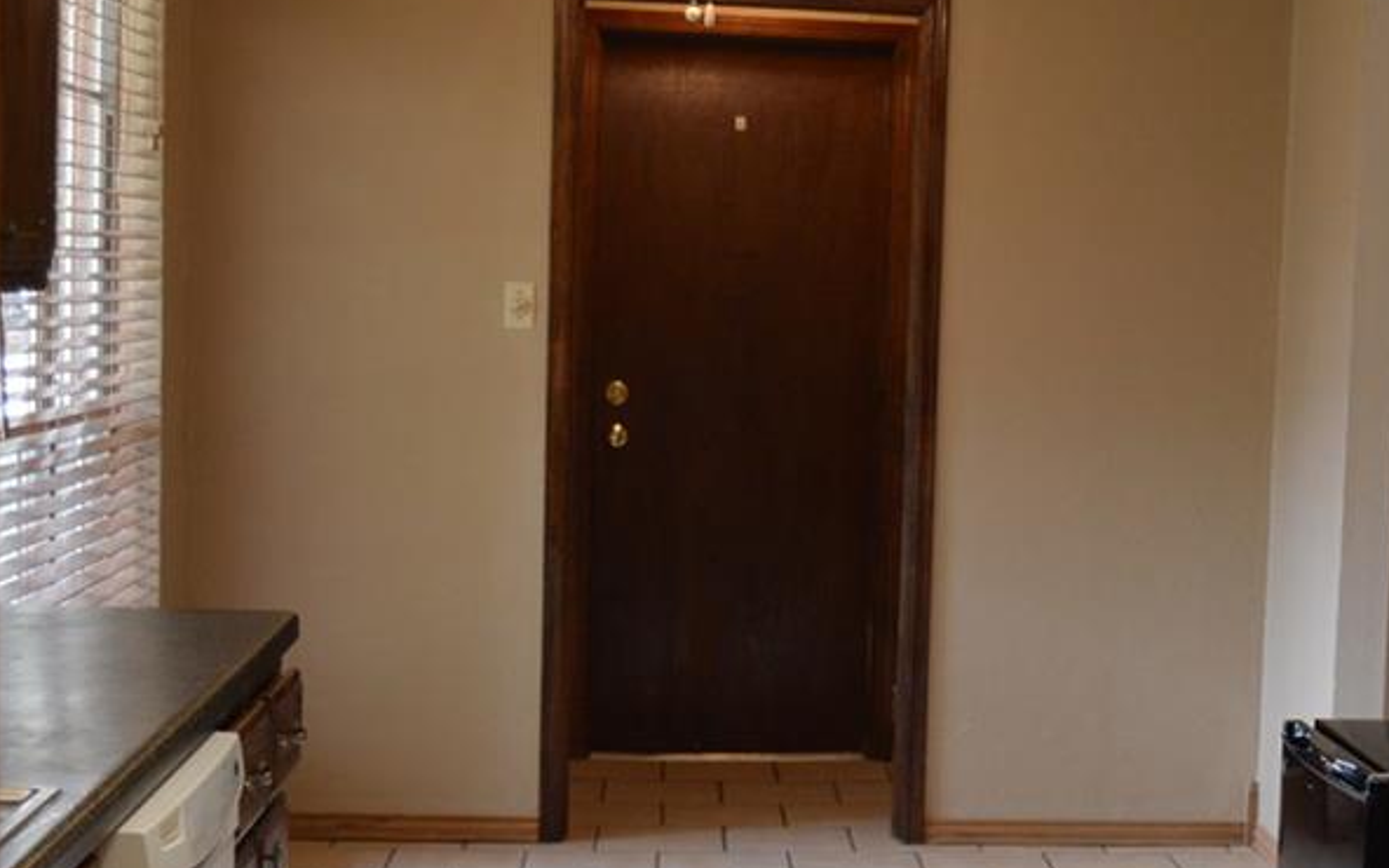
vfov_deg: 17.5
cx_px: 1117
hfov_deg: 27.3
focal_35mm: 74
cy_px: 610
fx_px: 2801
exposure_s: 1/60
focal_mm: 28
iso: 640
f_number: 4
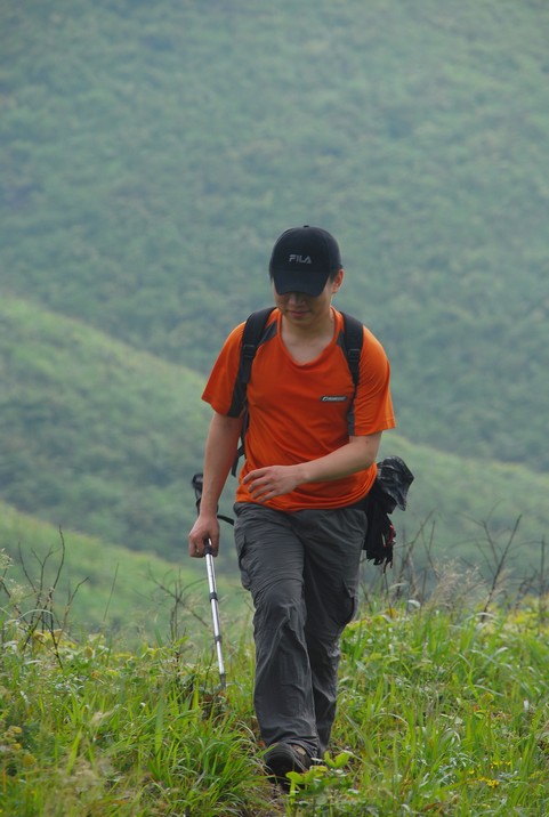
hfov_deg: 4.6
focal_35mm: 300
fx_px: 6826
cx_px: 274
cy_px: 408
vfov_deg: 6.9
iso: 100
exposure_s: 1/125
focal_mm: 200
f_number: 9
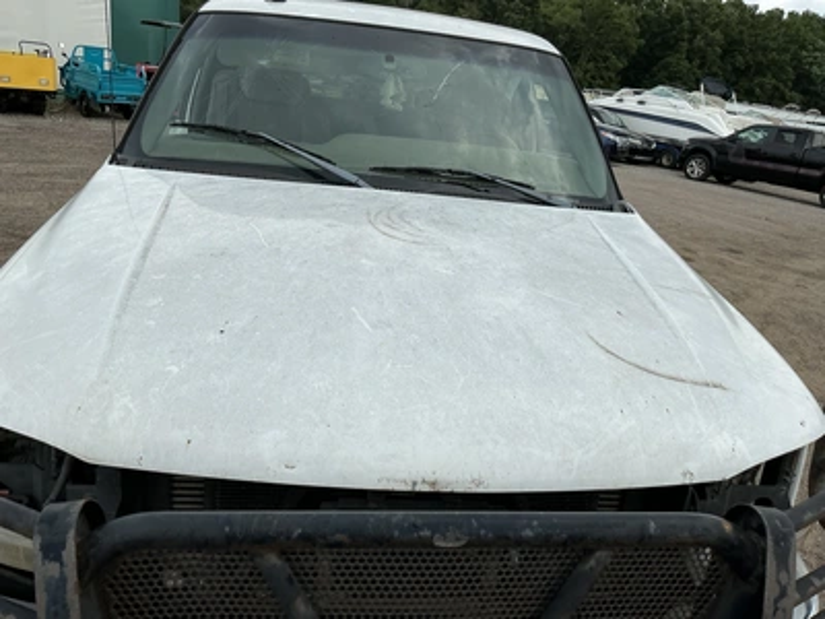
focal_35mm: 28
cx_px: 412
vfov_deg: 49.7
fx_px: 667
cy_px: 310
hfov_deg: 63.4
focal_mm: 3
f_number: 1.8
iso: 25
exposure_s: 1/1912
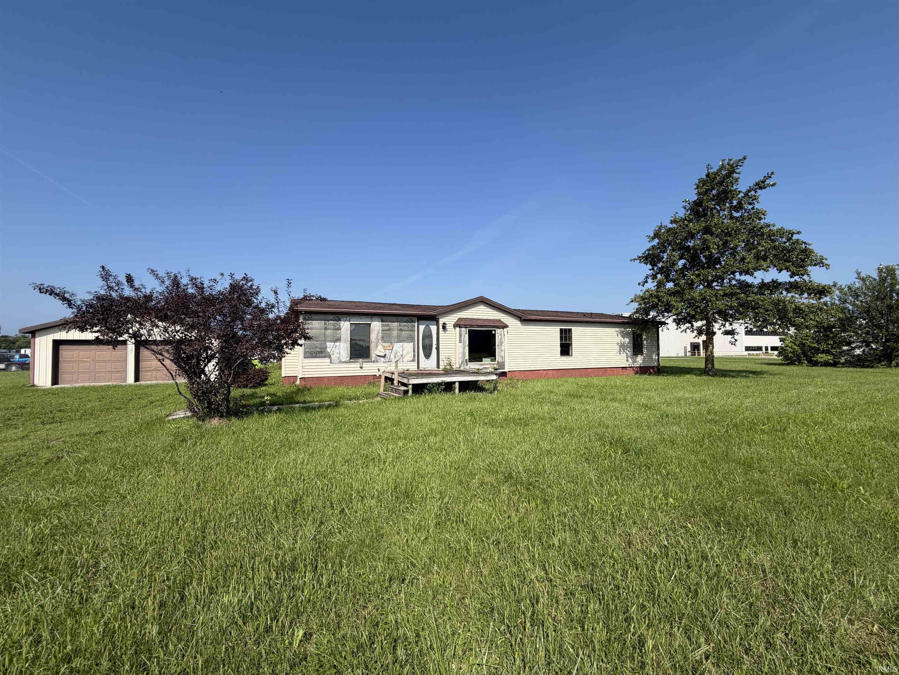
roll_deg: +0.4
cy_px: 338
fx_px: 364
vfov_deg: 85.7
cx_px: 450
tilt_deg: +2.2
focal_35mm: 14
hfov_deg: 102.1
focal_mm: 2.22
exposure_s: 1/770
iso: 20
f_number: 2.2
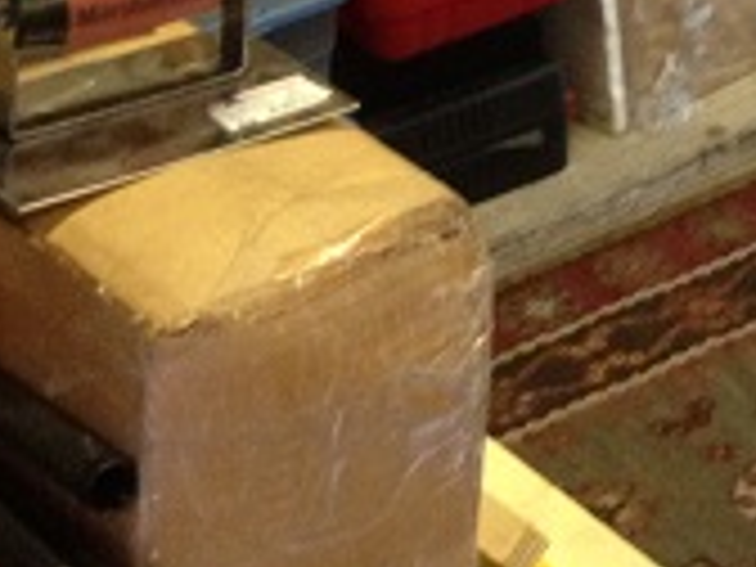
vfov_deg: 9.4
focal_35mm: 146
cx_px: 1071
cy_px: -605
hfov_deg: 12.9
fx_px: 3189
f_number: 2.4
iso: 200
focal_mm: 4.28
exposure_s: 1/20
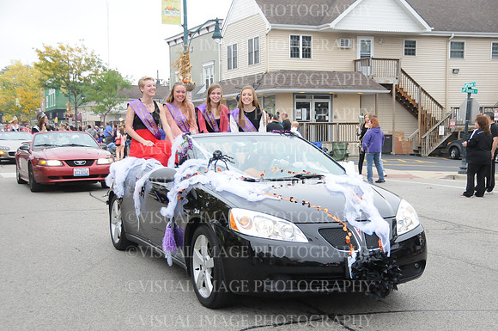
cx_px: 249
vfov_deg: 26.4
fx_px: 705
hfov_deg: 38.9
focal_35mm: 51
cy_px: 166
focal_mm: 34
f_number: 4.2
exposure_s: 1/640
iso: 1250
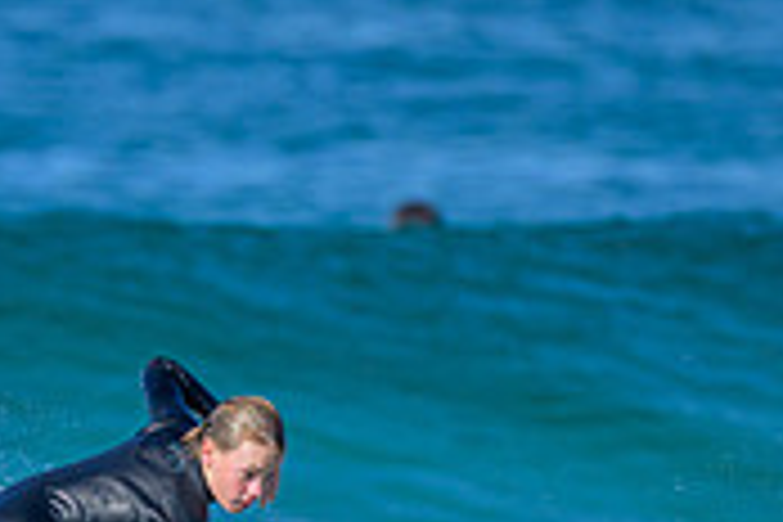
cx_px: 36
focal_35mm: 2673
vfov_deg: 0.5
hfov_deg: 0.8
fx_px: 58133
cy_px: 794
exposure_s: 1/2000
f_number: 6.3
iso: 450
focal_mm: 800
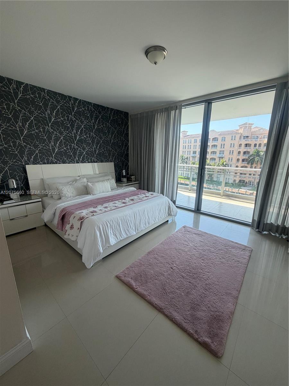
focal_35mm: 14
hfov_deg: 85.7
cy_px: 193
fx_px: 156
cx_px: 144
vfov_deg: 102.1
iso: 80
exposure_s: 1/121
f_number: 2.2
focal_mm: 2.22
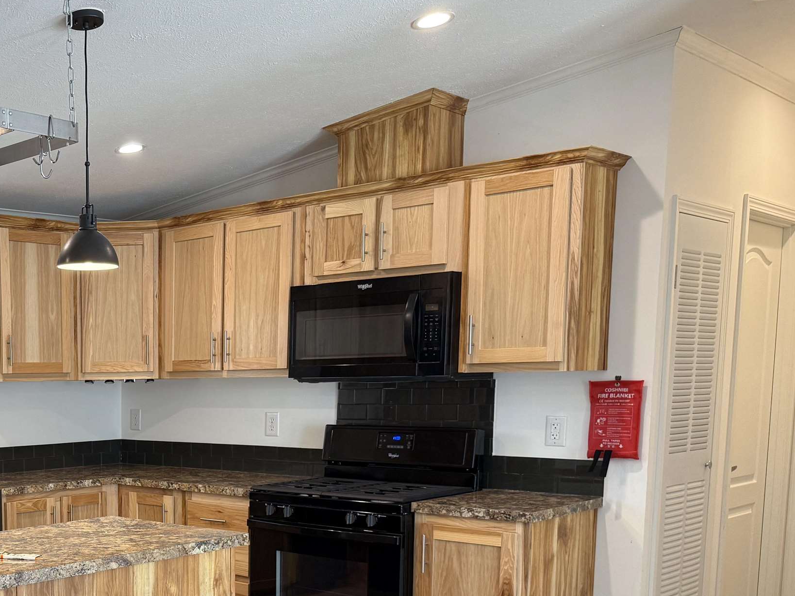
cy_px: 515
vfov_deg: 31.0
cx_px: 58
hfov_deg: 38.7
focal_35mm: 45
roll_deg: +0.7
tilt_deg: -7.6
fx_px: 1034
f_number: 1.78
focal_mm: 6.76
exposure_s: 1/60
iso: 125
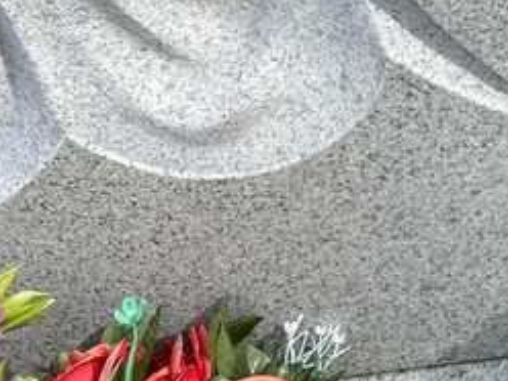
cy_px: -160
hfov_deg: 19.5
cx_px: 811
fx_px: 1233
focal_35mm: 84
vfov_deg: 16.3
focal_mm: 5.7
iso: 50
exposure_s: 1/1135
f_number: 1.5
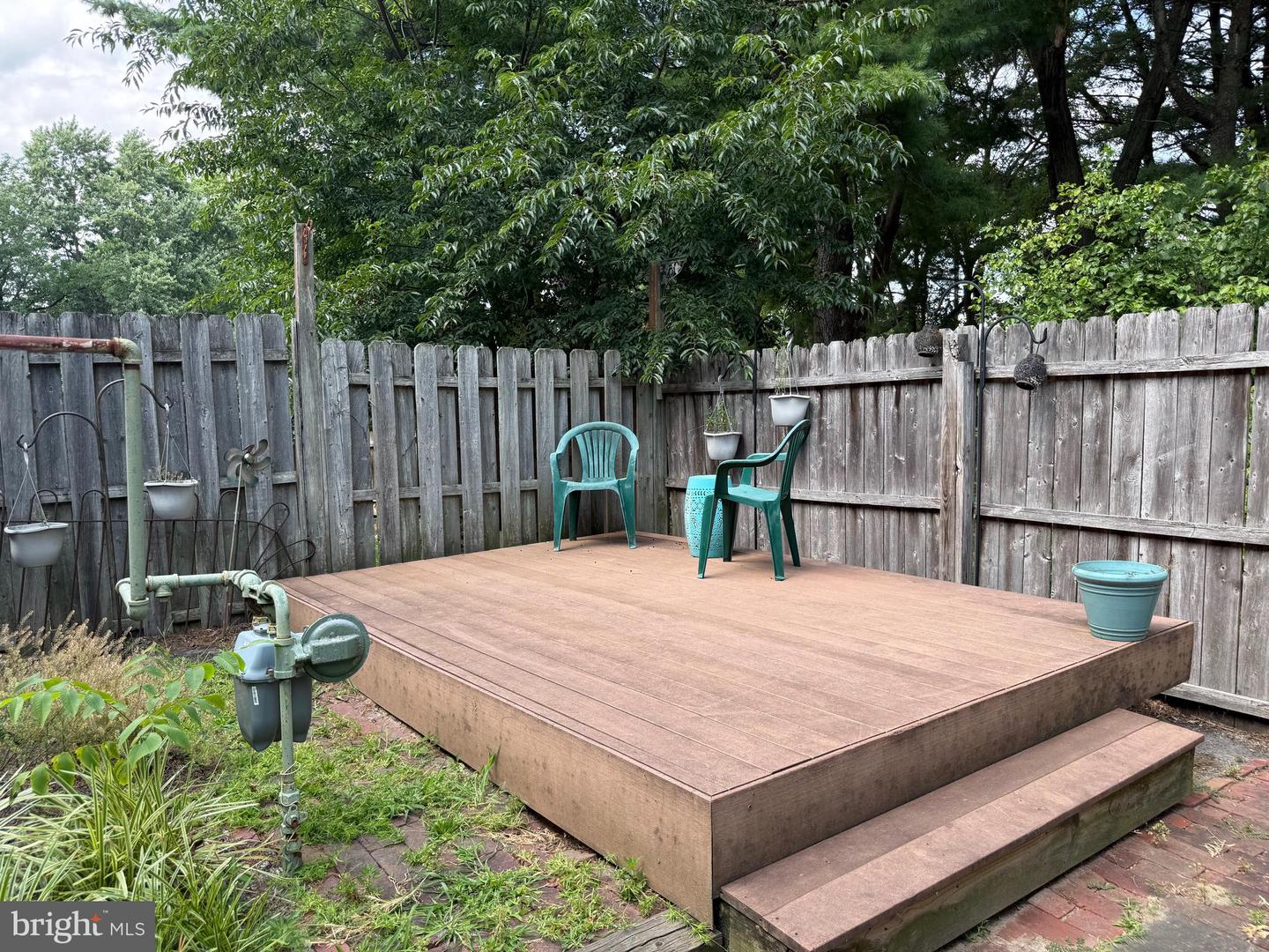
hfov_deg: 71.6
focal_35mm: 24
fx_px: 880
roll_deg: +1.9
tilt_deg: -4.5
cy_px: 476
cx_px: 634
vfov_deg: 56.8
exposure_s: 1/617
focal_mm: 6.76
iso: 80
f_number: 1.78
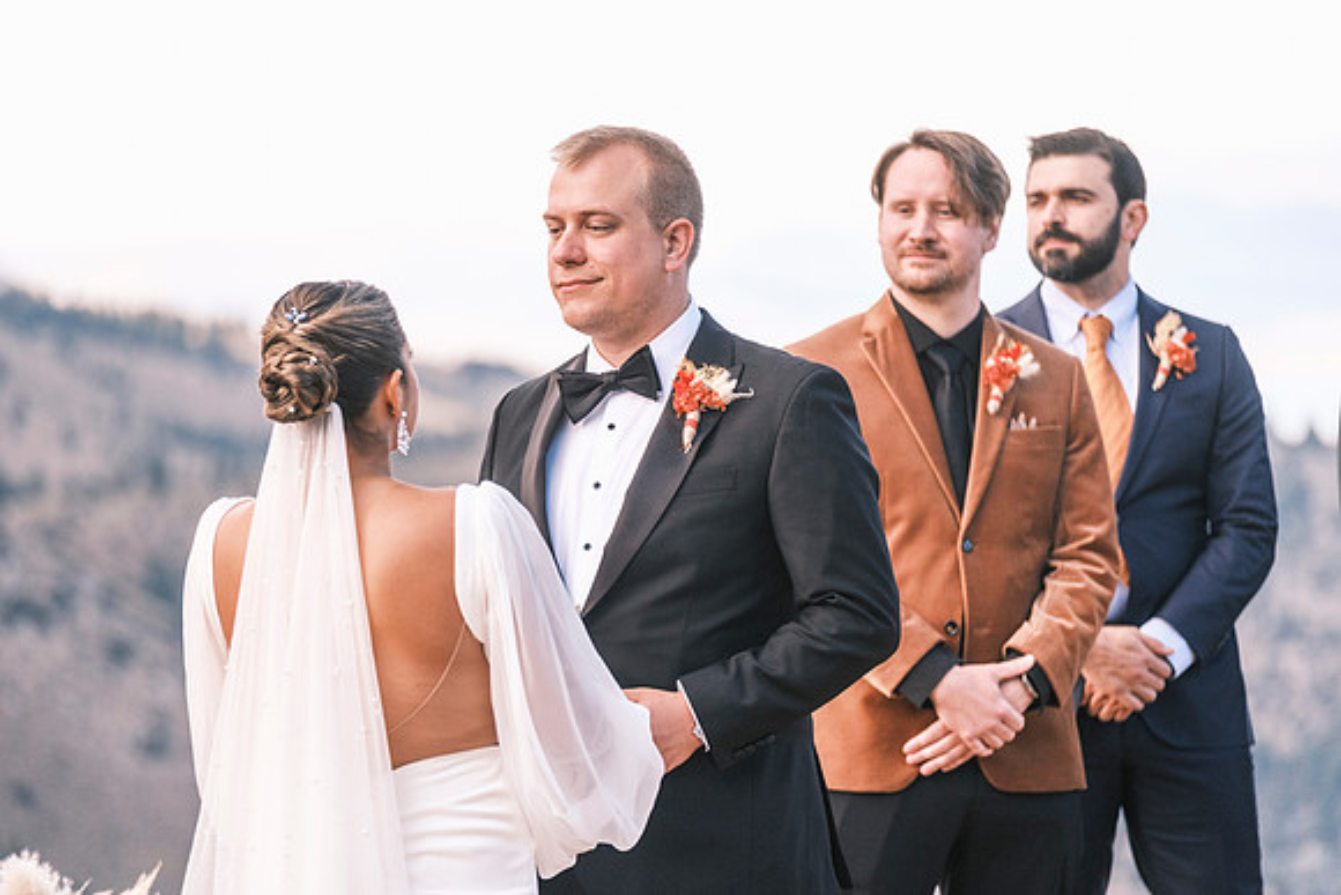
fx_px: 7824
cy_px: 448
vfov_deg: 6.5
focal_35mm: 210
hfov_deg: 9.8
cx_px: 670
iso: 400
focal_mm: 140
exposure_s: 1/1600
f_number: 2.8
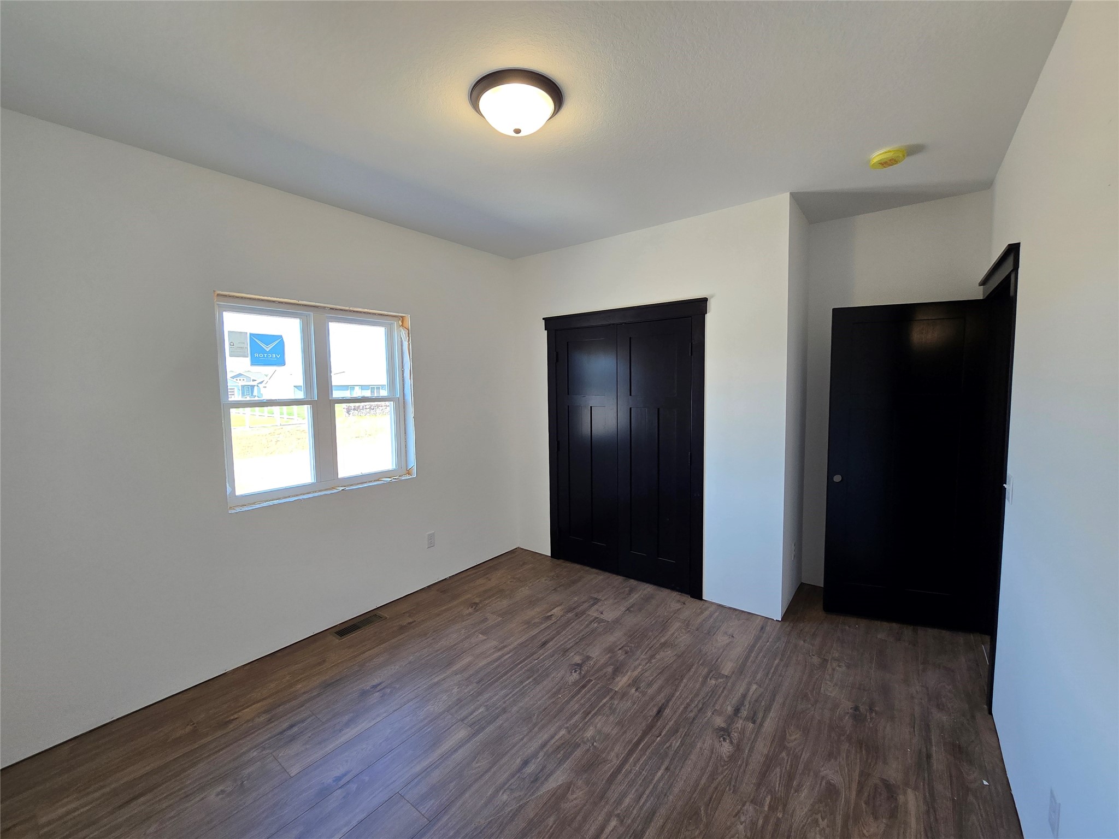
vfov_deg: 89.9
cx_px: 560
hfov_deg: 106.2
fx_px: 420
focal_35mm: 13
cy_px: 420
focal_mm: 2.2
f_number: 2.2
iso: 64
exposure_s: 1/60
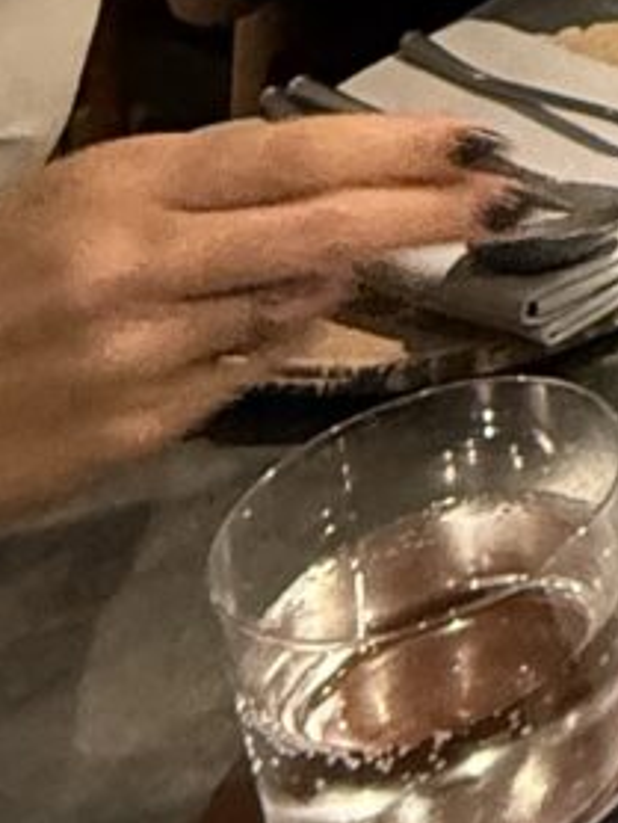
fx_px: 2448
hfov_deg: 11.2
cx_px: 1629
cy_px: -755
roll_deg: +1.6
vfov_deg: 15.7
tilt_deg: -12.0
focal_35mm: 103
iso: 400
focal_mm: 2.22
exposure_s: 1/100
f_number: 2.2
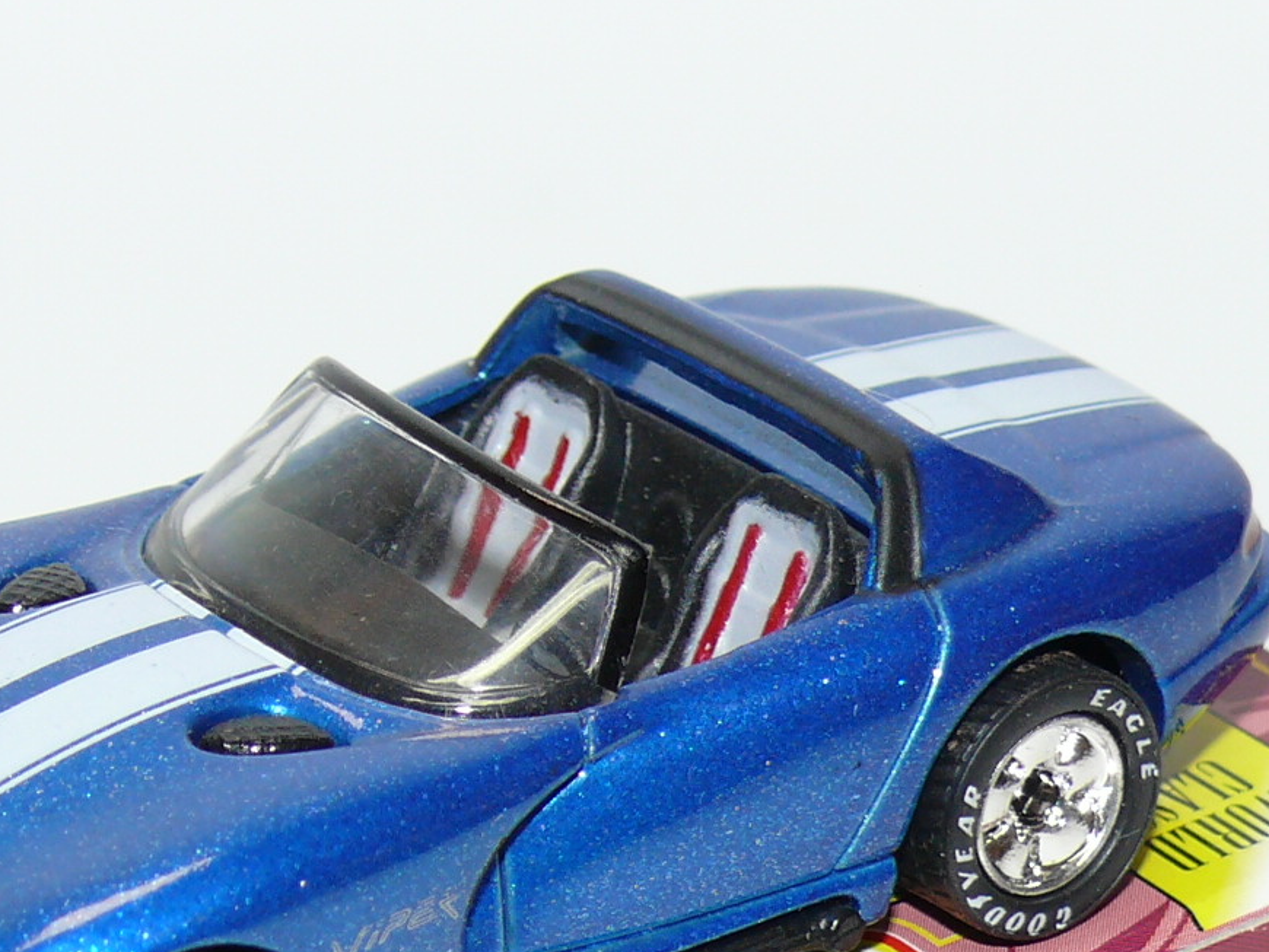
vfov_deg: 7.7
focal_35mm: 193
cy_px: 691
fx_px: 7077
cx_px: 370
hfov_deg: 10.2
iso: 100
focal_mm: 13.7
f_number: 4
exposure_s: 1/30
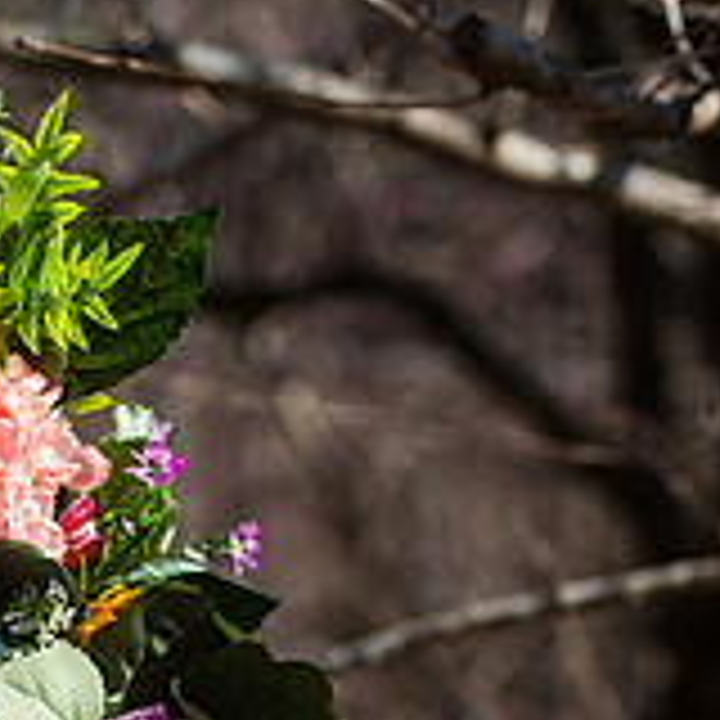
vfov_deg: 8.0
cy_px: 799
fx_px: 5083
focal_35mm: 216
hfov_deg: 8.0
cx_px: -54
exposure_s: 1/800
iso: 64
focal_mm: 70
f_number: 3.5
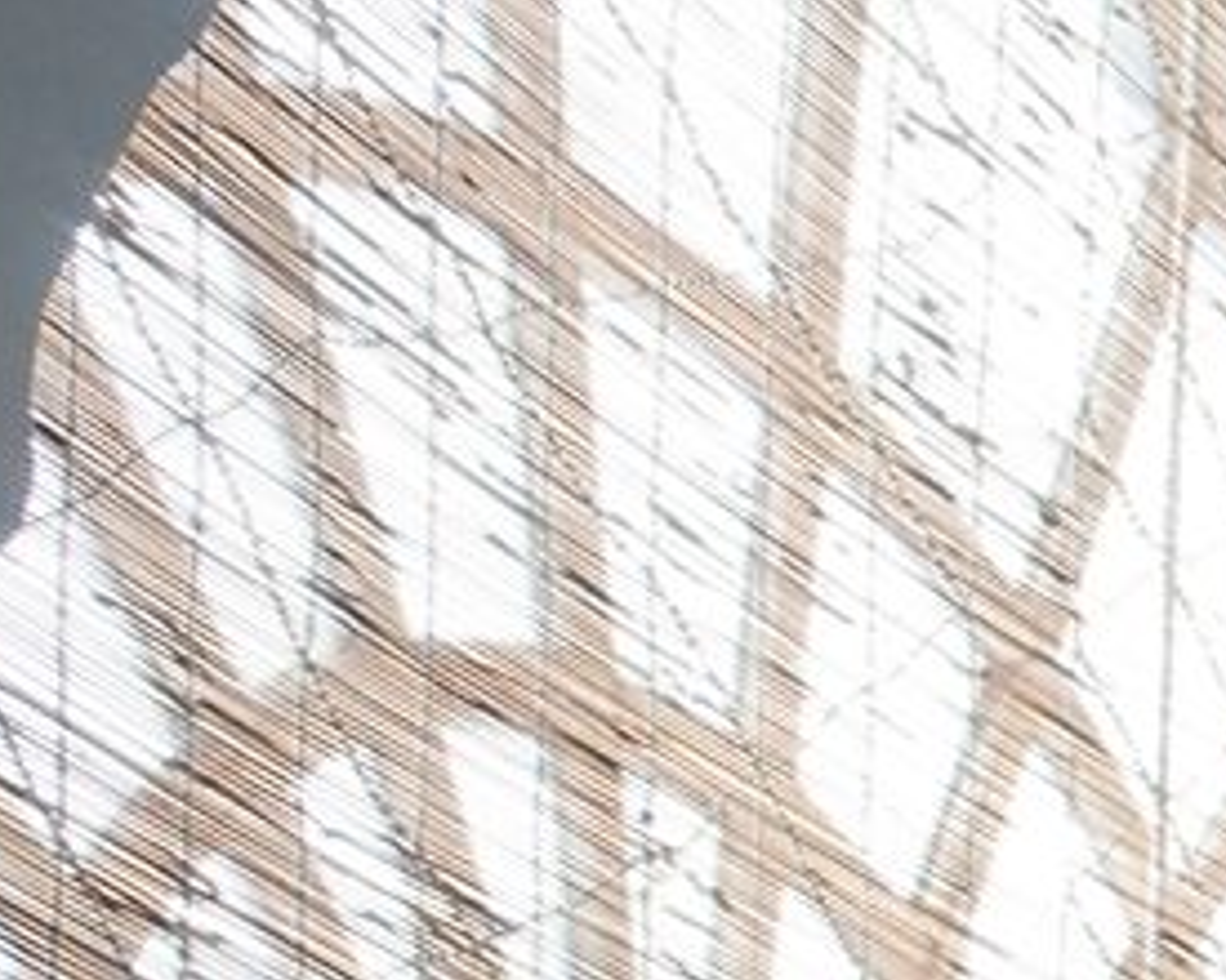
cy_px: 2535
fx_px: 5951
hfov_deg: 8.6
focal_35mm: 164
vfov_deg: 8.4
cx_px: 4249
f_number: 7.1
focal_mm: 24
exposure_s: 1/100
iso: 800
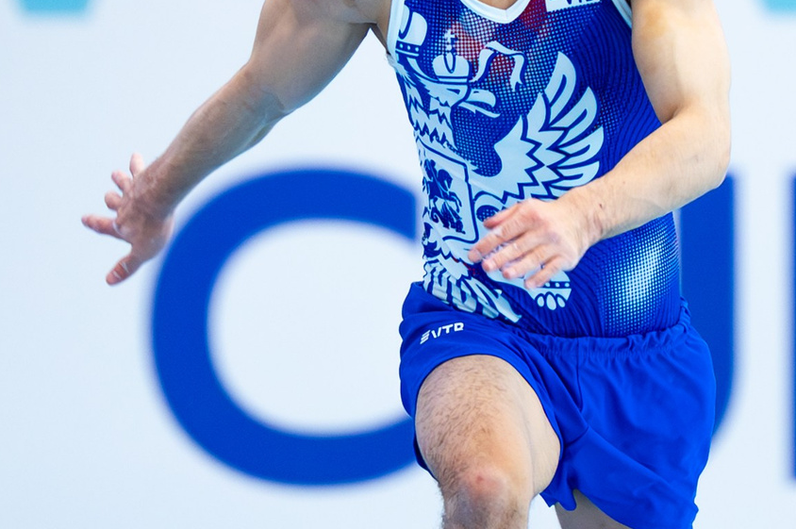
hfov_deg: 2.0
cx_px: 519
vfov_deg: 1.3
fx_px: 22995
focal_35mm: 1041
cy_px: -62
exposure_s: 1/1000
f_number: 2.8
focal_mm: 200
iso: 2000
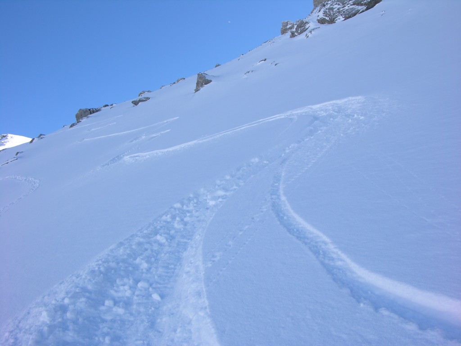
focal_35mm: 35
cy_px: 173
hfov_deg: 52.6
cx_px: 230
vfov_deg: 40.7
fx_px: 466
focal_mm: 8.9
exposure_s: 1/173
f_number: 5.6
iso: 50
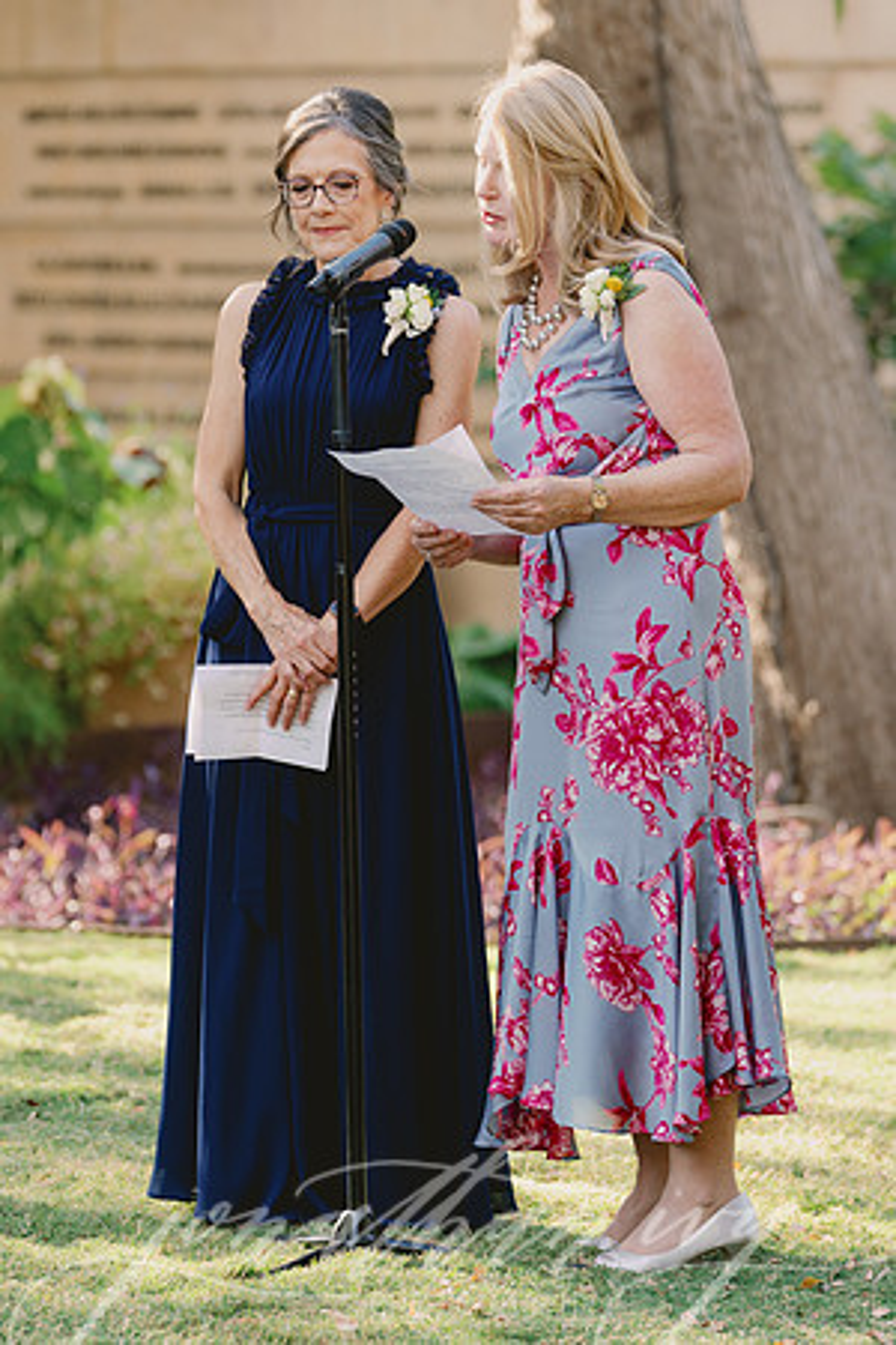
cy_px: 672
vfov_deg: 8.7
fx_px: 8847
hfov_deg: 5.8
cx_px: 448
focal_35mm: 237
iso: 200
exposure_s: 1/250
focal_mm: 158
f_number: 3.5
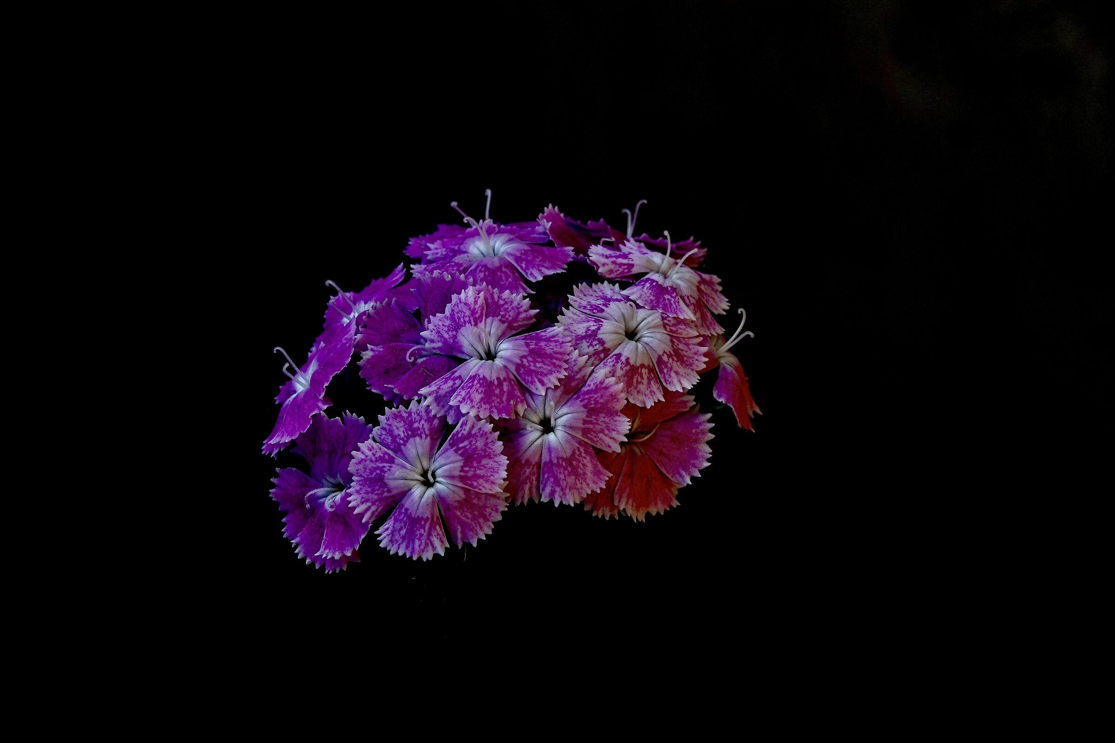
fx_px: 14773
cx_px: 558
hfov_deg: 4.3
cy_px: 372
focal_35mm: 477
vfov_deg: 2.9
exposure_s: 1/250
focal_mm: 174.93
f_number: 7.1
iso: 125
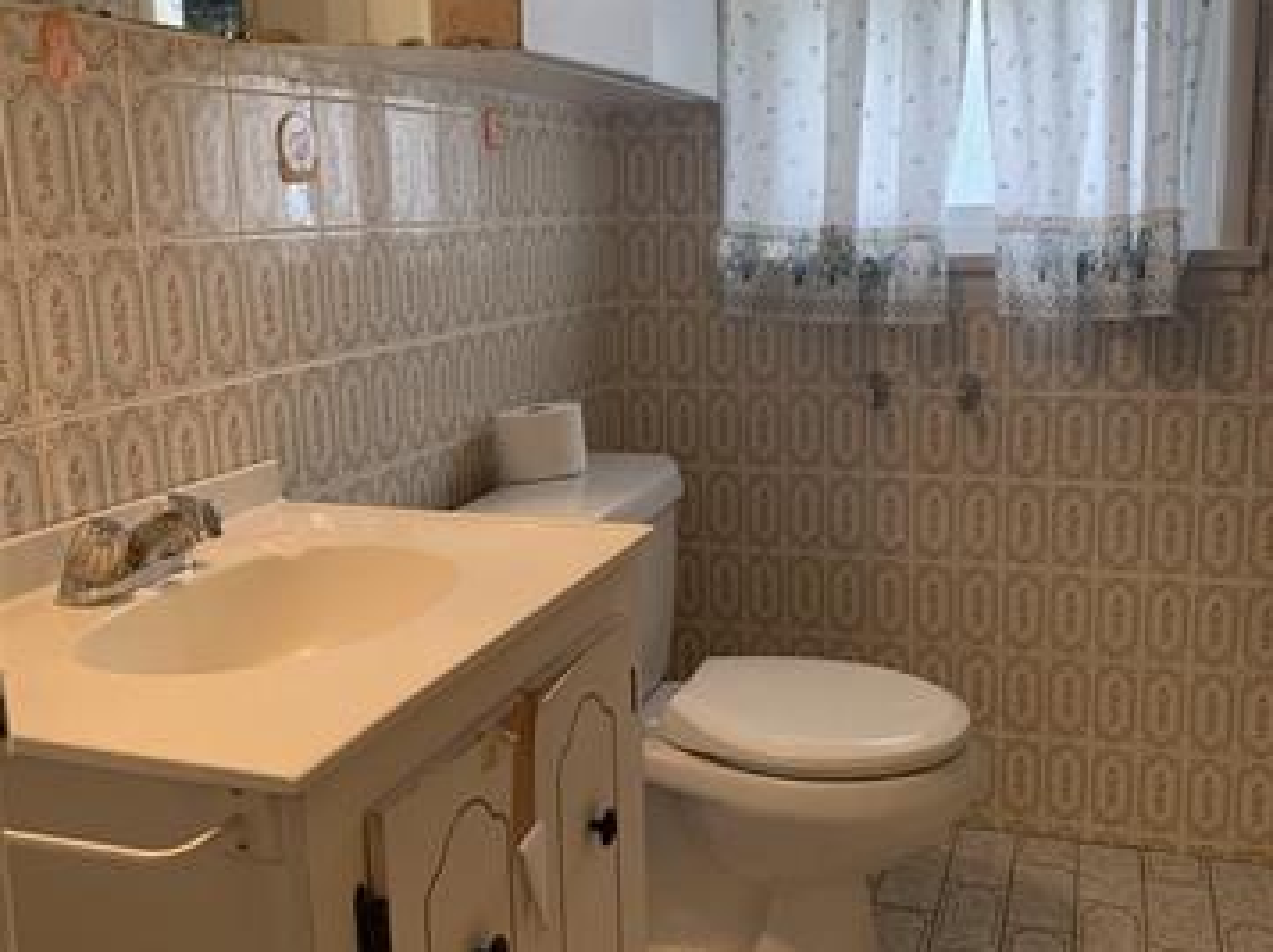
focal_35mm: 35
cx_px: 638
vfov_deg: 40.6
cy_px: 446
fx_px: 1286
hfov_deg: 52.7
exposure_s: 1/60
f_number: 1.8
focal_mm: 4.25
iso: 64
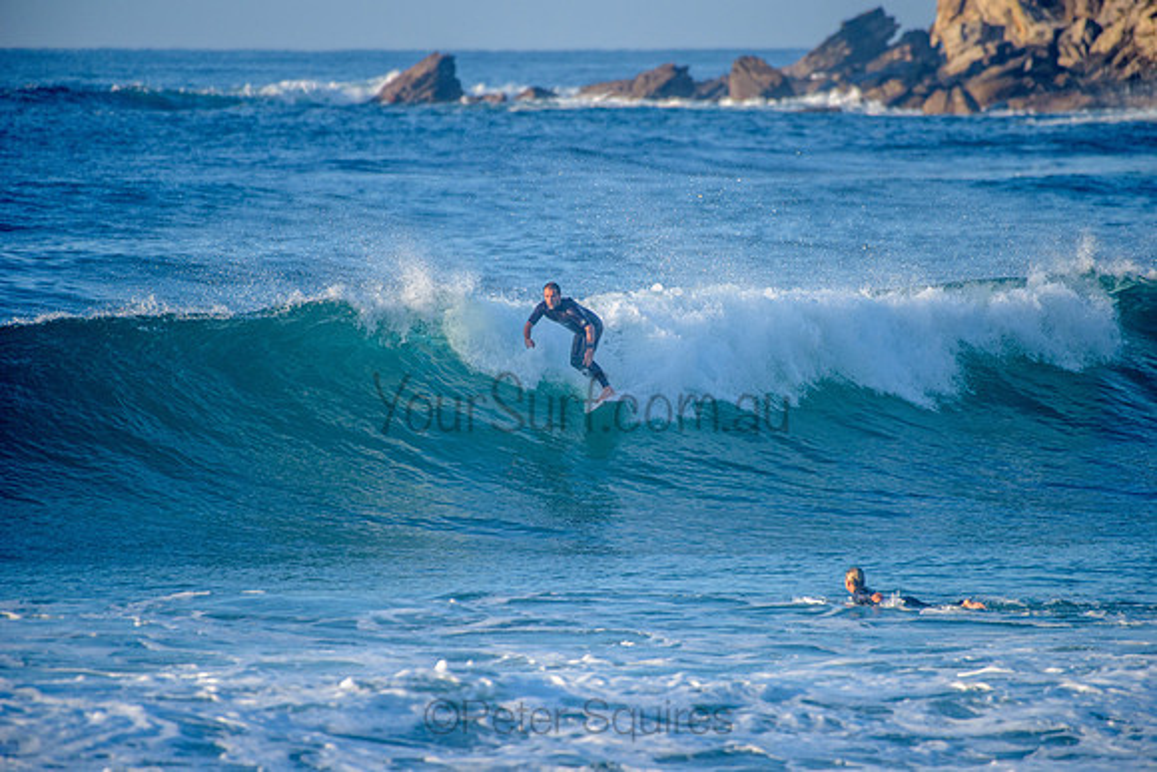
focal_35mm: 500
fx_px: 16072
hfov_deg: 4.1
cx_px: 578
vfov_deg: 2.8
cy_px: 386
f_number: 5.6
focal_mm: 500
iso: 450
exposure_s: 1/2000
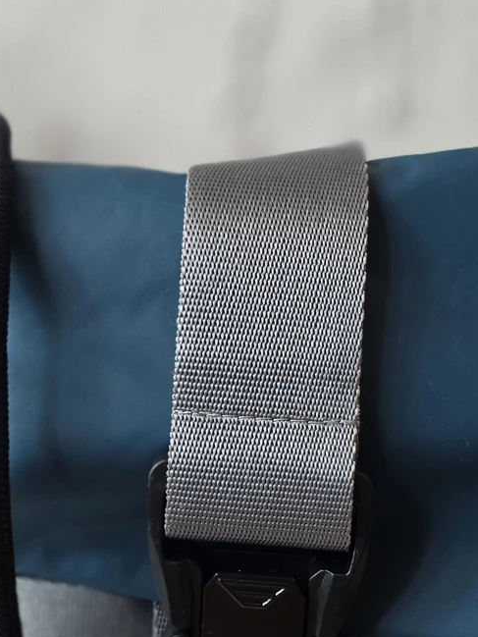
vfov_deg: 25.9
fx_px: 1380
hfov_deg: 19.6
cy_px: 409
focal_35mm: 75
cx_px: 255
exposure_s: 1/100
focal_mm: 6.5
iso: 80
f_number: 1.4
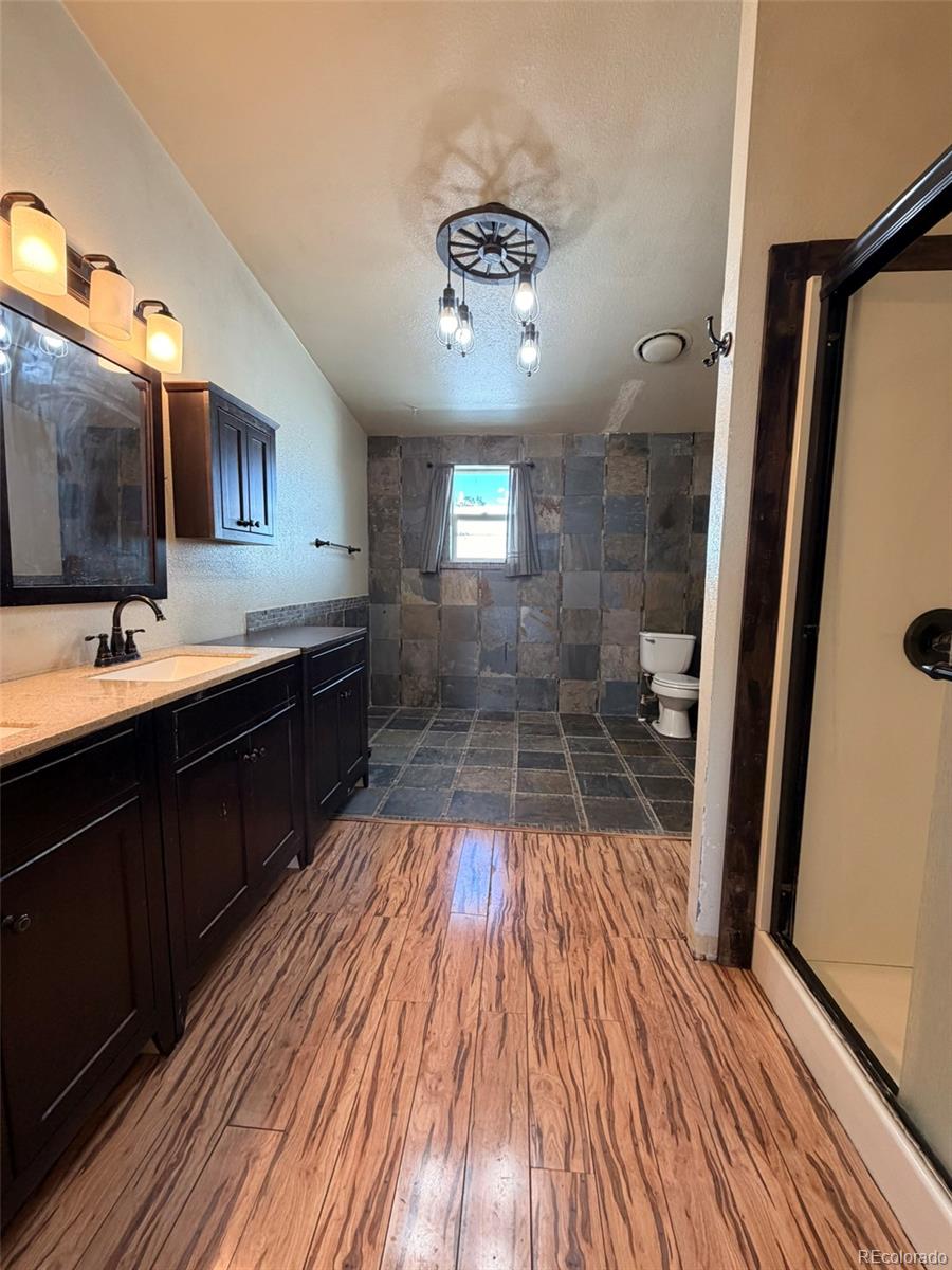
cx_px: 476
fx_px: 513
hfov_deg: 85.7
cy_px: 635
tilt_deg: -7.0
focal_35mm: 14
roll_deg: -0.6
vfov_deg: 102.1
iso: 250
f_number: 2.2
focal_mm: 2.22
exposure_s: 1/120
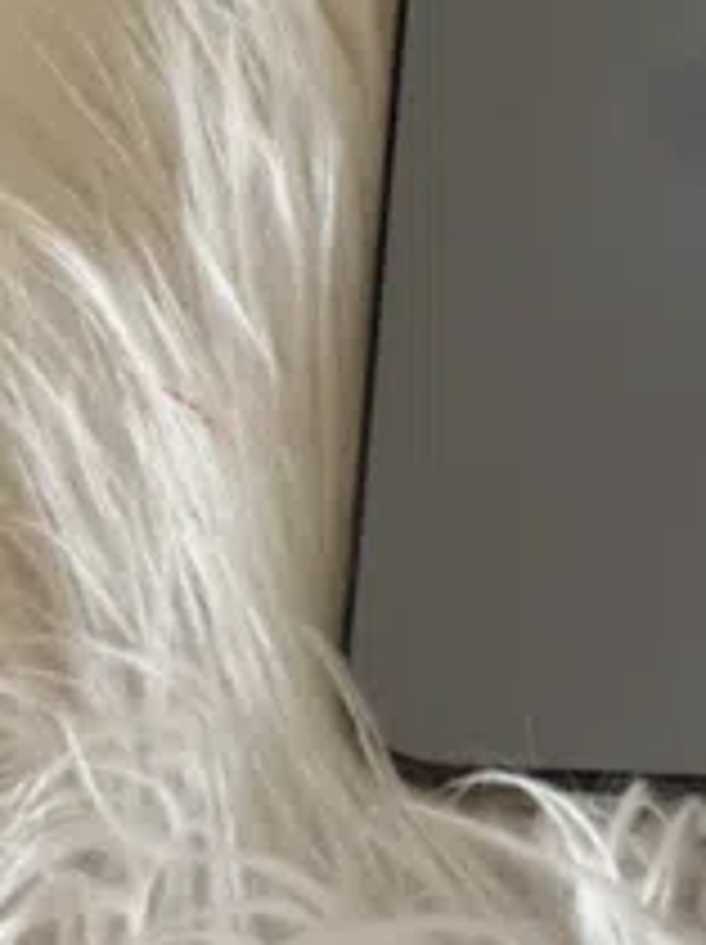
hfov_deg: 10.0
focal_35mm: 147
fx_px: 4006
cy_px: 68
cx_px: 621
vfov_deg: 13.3
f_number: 2.8
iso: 125
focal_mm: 9
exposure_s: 1/33
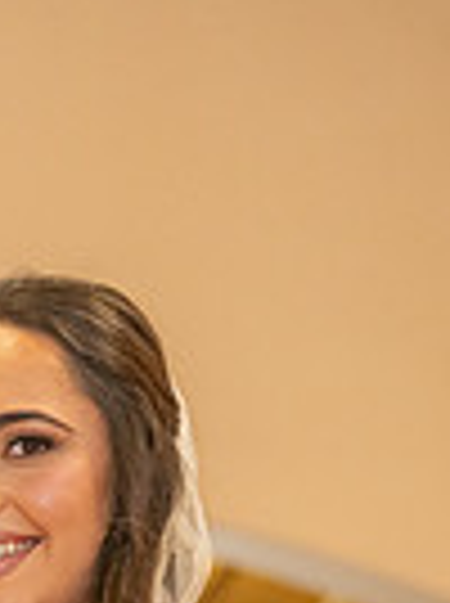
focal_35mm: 250
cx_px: -369
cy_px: 826
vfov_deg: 7.8
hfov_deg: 5.8
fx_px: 4347
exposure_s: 1/160
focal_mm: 60
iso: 1600
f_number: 2.8
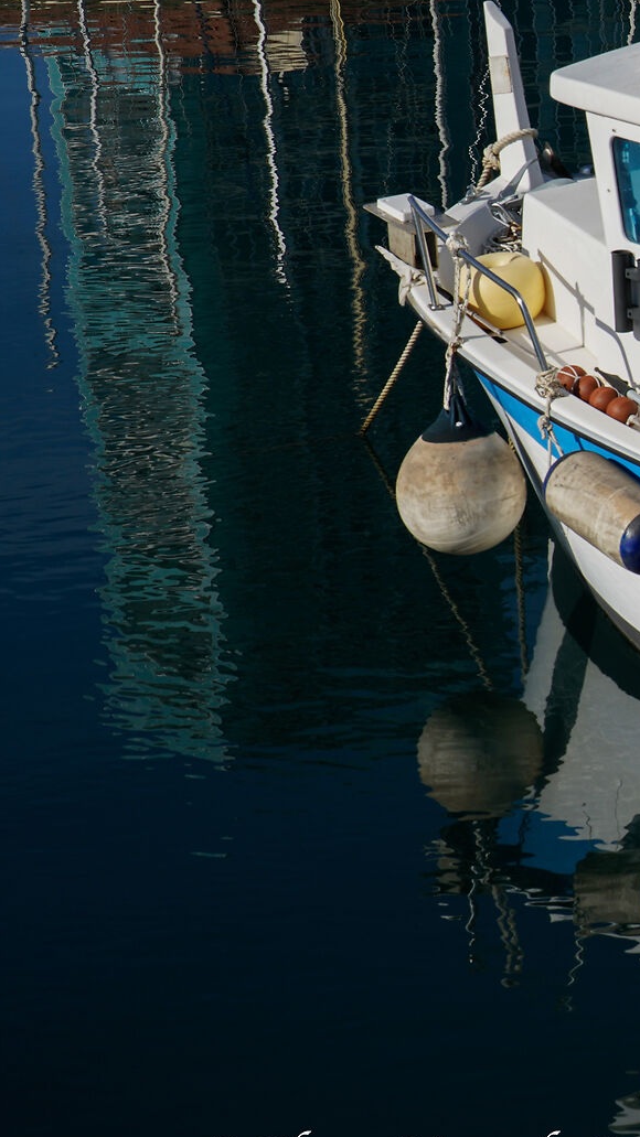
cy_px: 500
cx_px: 1288
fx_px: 3680
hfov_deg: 9.3
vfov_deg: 17.6
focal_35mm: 122
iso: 125
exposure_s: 1/200
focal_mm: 50
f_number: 13
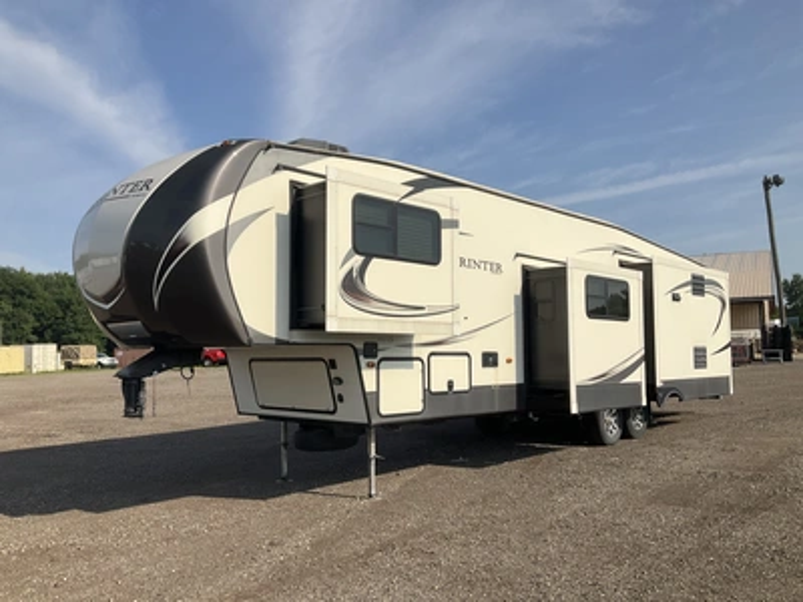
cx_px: 402
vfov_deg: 48.2
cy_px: 301
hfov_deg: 61.7
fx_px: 673
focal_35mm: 29
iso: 25
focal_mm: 3
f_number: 1.8
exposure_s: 1/3322
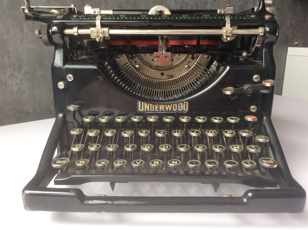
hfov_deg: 56.9
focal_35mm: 32
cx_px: 154
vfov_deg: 44.1
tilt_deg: -17.9
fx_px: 284
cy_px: 115
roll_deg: +0.2
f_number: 2.4
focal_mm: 3.3
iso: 40
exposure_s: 1/25
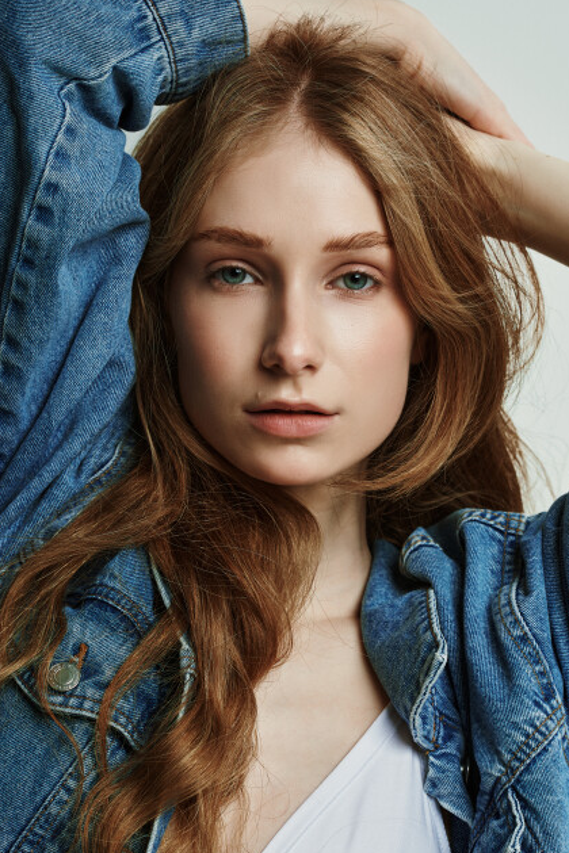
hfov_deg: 14.1
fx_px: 2300
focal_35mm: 97
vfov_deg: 21.0
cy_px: 457
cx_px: 297
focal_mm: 85
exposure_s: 1/200
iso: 100
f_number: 8
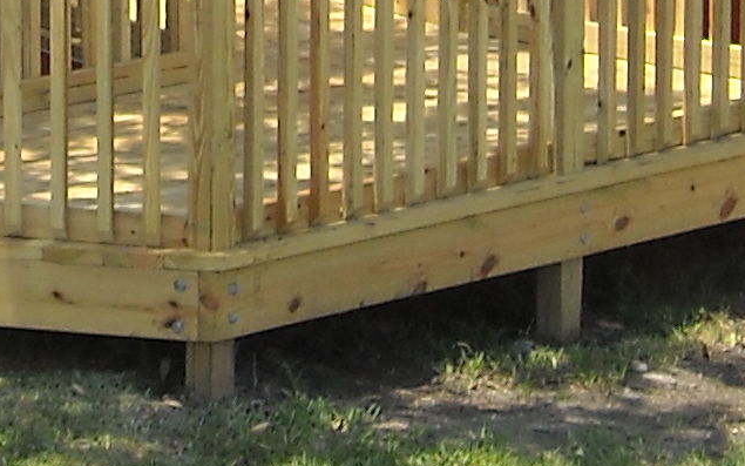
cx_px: -266
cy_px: -683
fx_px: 5625
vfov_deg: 4.6
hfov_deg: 7.5
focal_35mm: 277
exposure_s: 1/419
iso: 64
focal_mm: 8.85
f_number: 3.3
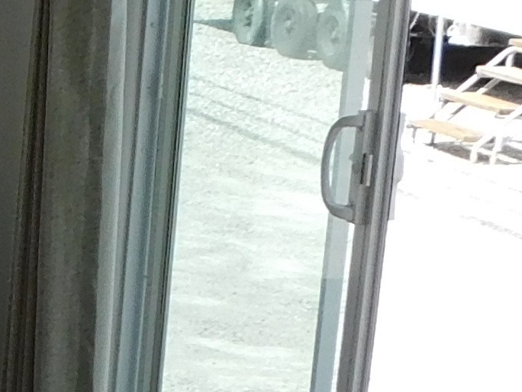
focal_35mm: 155
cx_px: -638
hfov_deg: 11.1
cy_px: 320
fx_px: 2337
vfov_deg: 9.5
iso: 125
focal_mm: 4
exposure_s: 1/640
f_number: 3
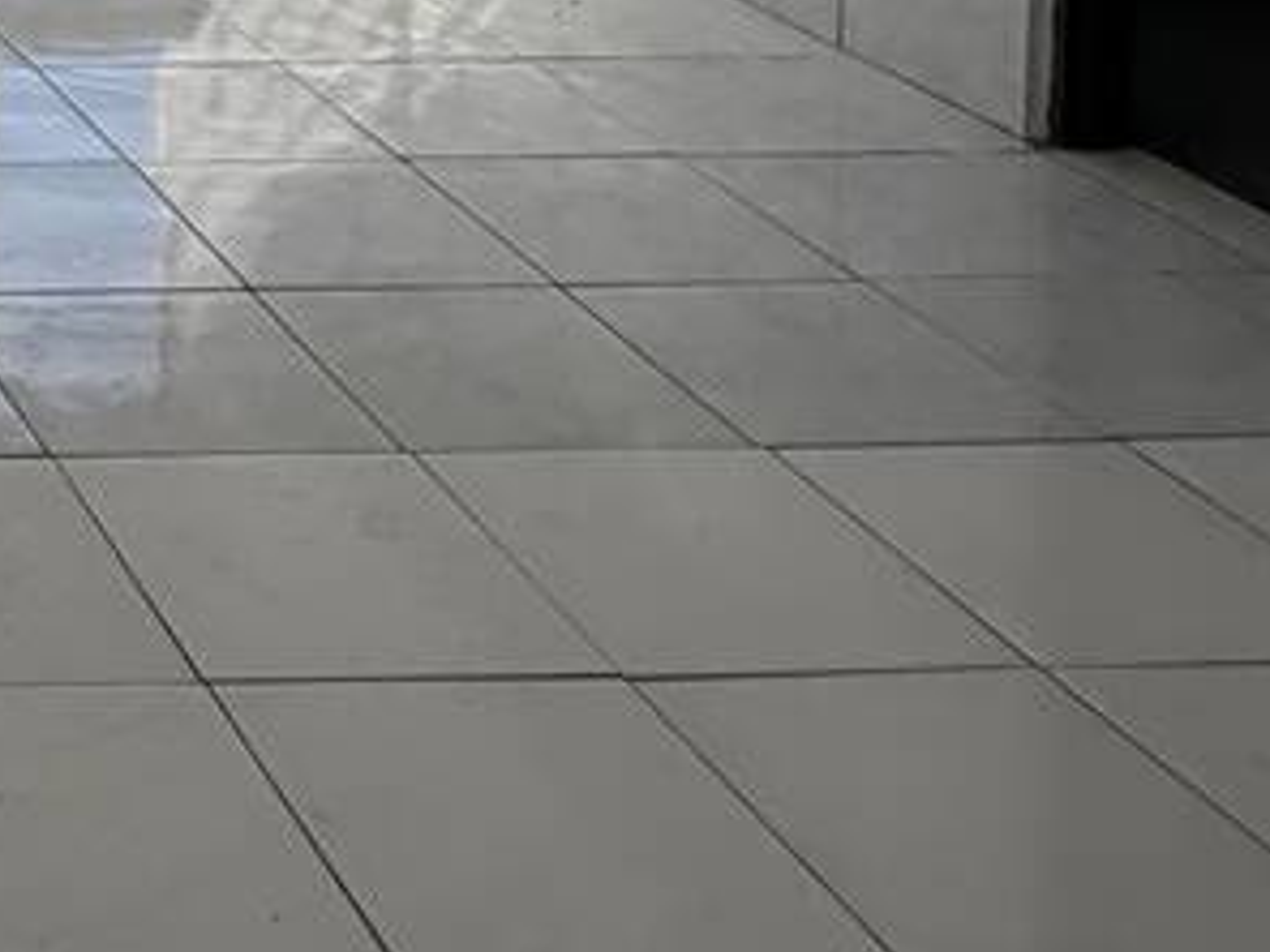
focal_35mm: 68
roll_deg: +0.6
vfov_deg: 17.8
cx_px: -717
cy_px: -708
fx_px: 2495
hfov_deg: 22.5
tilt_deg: -1.9
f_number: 2.2
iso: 50
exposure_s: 1/502
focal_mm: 2.22
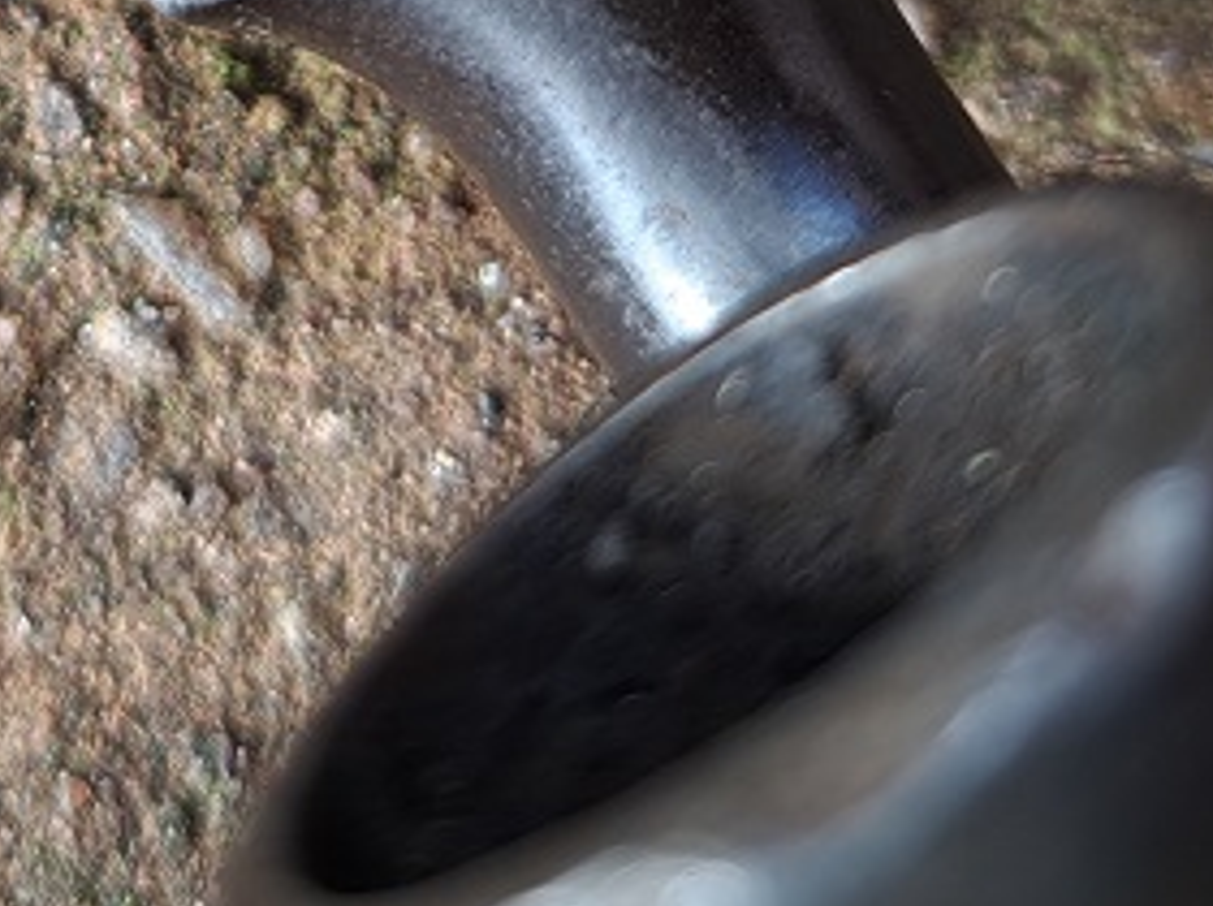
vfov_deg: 17.1
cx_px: 35
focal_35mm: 77
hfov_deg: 24.4
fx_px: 2695
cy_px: -494
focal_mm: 5.23
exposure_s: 1/50
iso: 50
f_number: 1.8
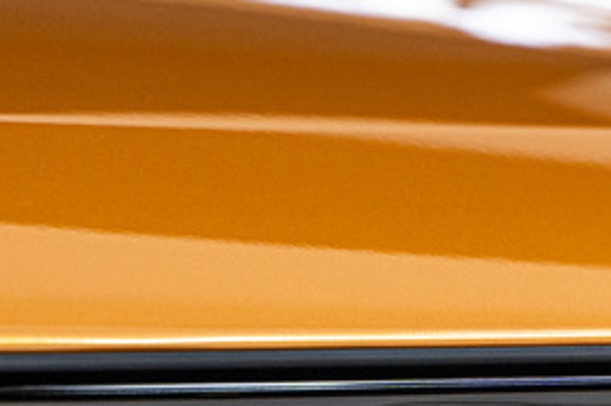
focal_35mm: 290
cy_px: 512
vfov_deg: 4.7
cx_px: 642
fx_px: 4916
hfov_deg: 7.1
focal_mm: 75
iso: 800
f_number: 3.5
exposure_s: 1/160
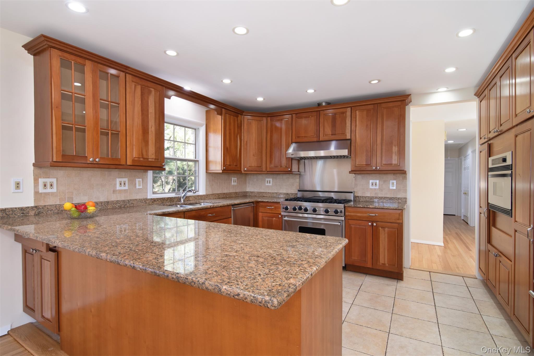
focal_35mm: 16
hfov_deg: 95.0
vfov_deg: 72.0
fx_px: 245
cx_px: 267
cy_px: 178
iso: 640
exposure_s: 1/40
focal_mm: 11
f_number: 11
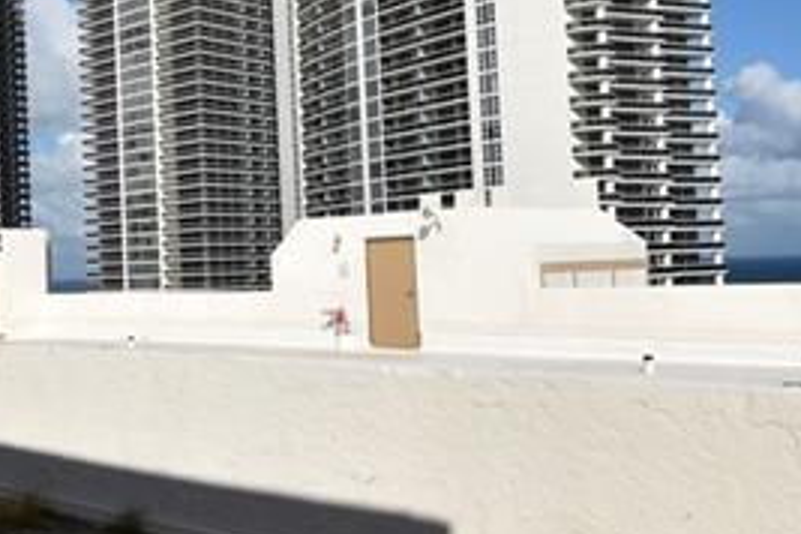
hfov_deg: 40.5
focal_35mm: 45
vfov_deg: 29.7
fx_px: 1001
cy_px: 200
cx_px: 87
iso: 100
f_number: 9
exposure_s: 1/320
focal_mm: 10
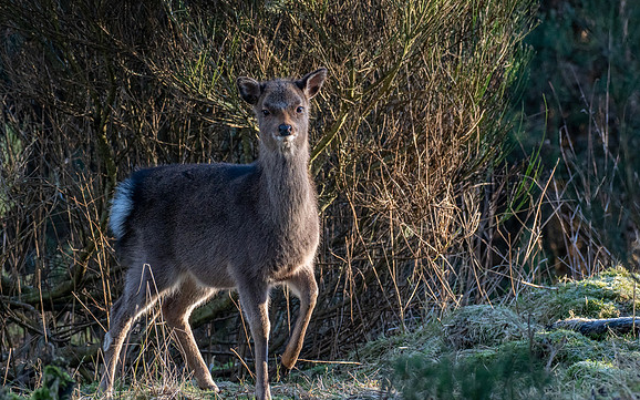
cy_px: 131
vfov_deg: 1.6
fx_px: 14143
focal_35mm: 811
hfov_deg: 2.6
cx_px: 286
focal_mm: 300
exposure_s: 1/500
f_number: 4.5
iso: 800
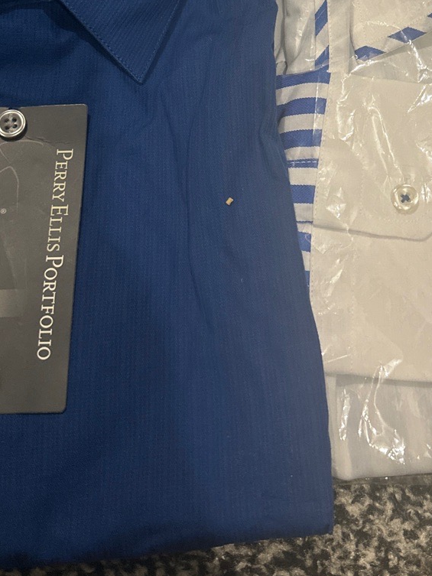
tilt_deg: -59.2
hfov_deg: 28.3
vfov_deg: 34.9
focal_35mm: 51
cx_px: 299
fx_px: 848
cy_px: 35
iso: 500
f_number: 1.78
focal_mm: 6.86
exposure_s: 1/50
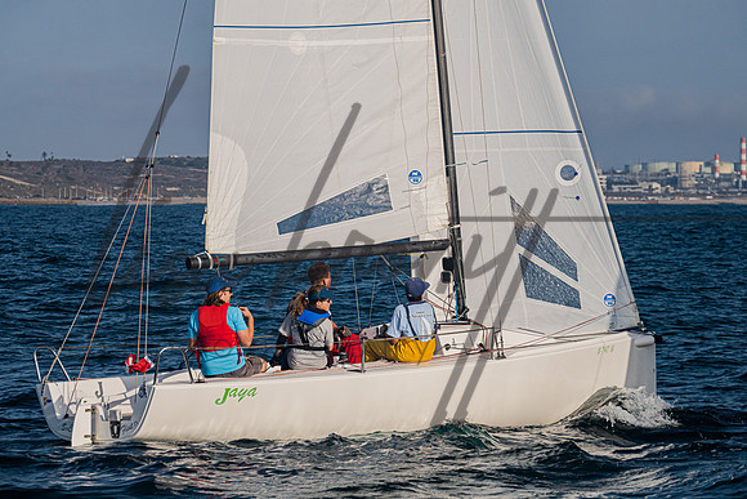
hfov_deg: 11.8
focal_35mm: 174
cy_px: 217
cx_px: 380
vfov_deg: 7.9
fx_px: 3608
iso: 400
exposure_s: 1/1250
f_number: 6.3
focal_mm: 135
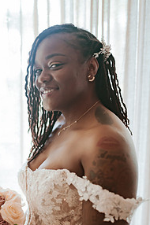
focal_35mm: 55
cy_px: 148
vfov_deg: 36.0
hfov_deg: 24.4
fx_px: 345
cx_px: 50
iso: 800
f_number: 1.4
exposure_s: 1/125
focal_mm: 35
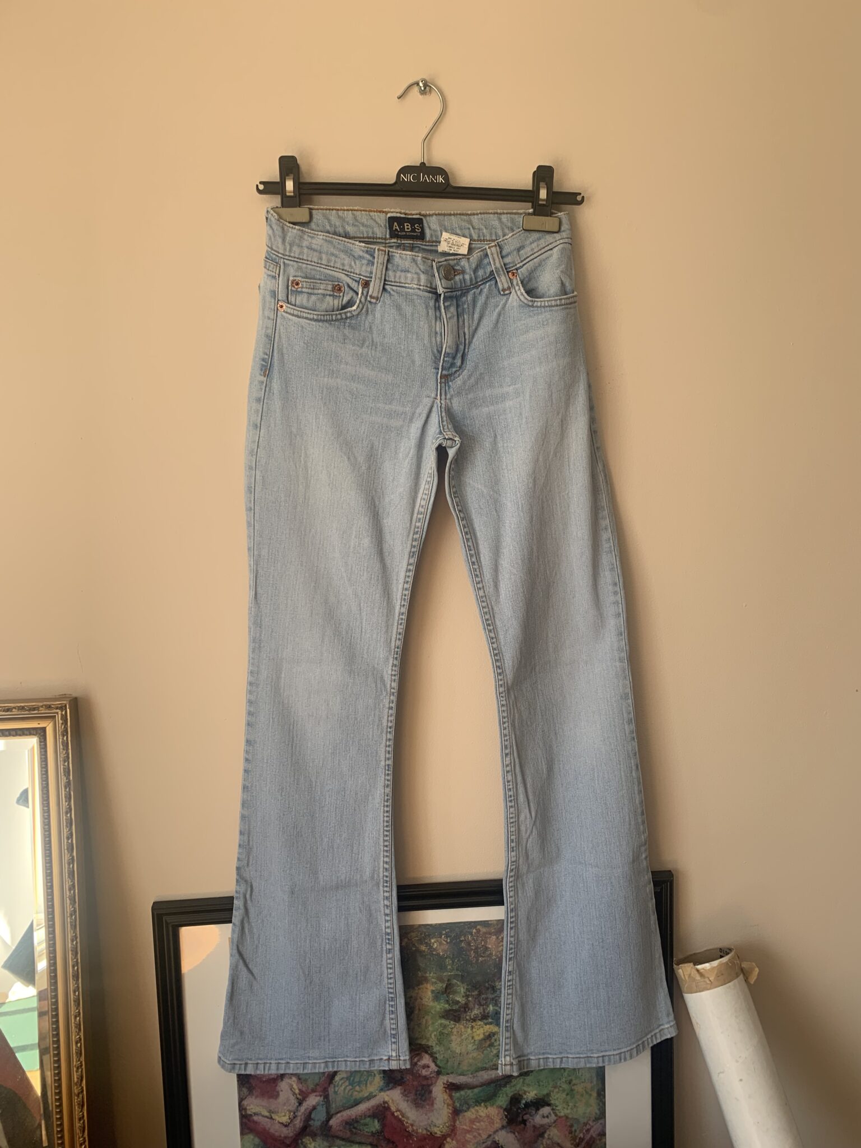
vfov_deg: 67.3
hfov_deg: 53.1
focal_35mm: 26
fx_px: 862
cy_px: 574
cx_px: 430
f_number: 1.8
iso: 32
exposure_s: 1/121
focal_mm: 4.25
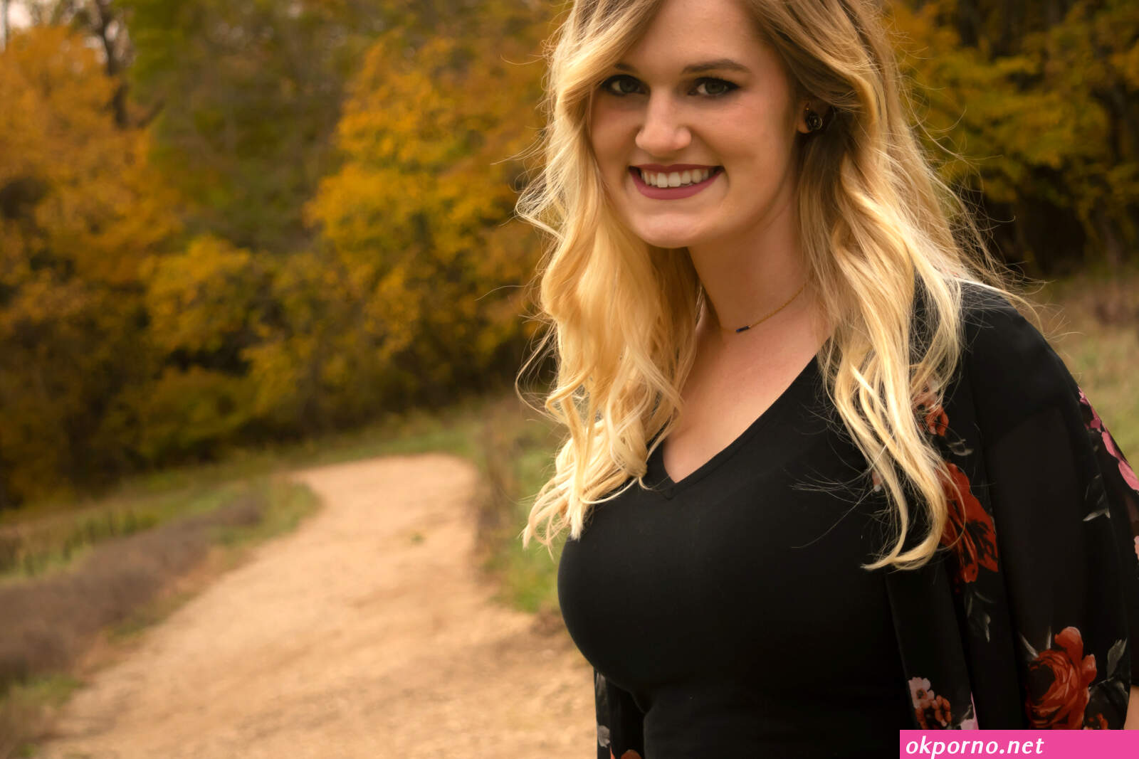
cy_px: 380
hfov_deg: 29.2
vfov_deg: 19.7
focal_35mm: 69
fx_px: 2183
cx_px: 570
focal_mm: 46
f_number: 5
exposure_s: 1/250
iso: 220
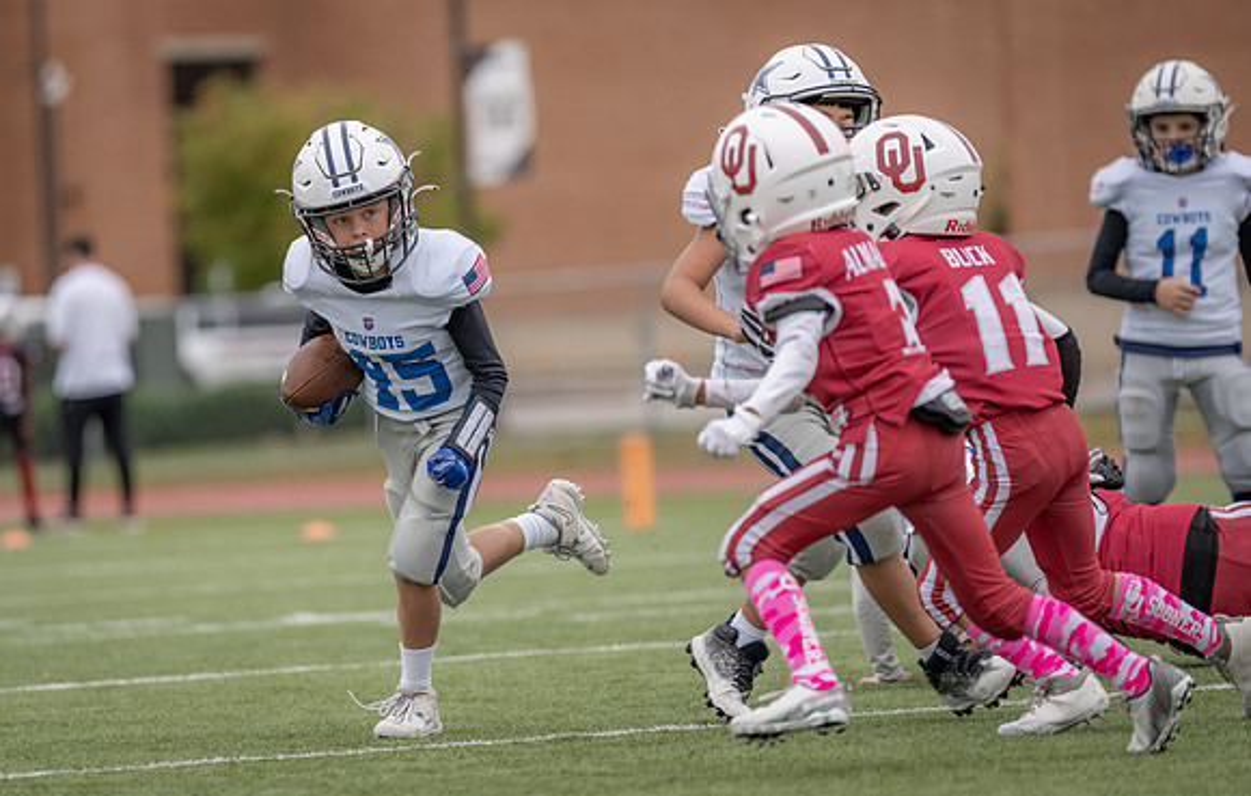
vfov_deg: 4.7
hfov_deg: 7.3
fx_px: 9738
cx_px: 418
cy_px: 393
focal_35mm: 284
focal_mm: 200
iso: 200
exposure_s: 1/1250
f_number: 2.8
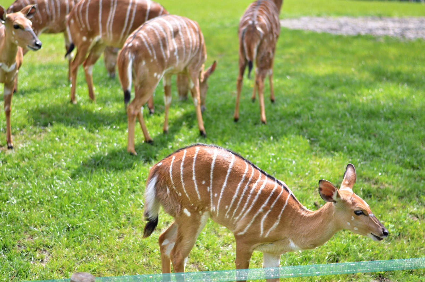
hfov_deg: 27.0
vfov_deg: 18.1
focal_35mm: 75
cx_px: 212
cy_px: 141
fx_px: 884
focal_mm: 50
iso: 100
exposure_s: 1/1000
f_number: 1.8
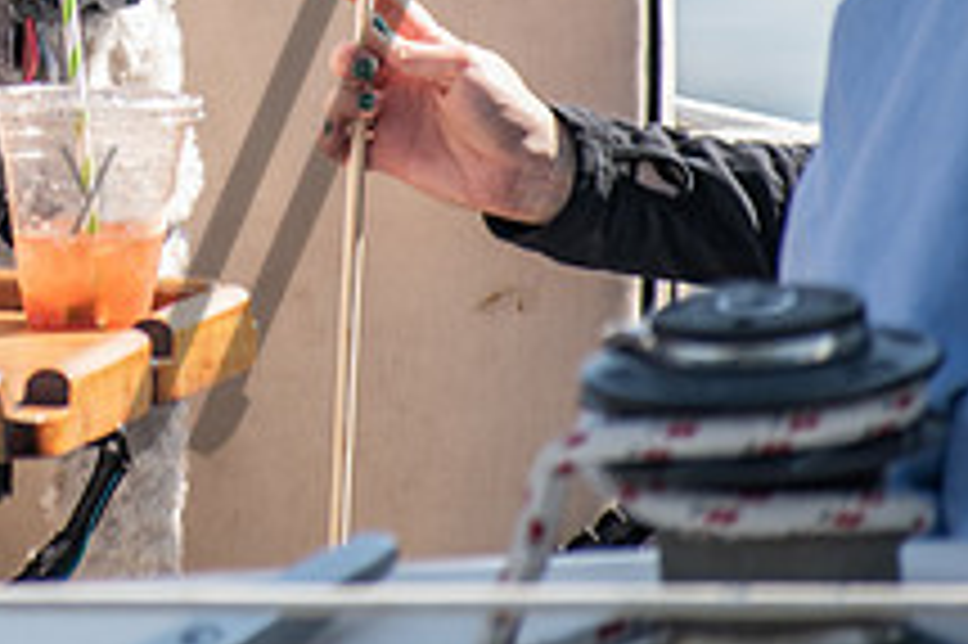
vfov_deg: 1.6
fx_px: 22864
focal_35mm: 851
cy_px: -169
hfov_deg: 2.4
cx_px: -81
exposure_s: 1/200
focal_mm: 210
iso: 100
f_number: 5.6
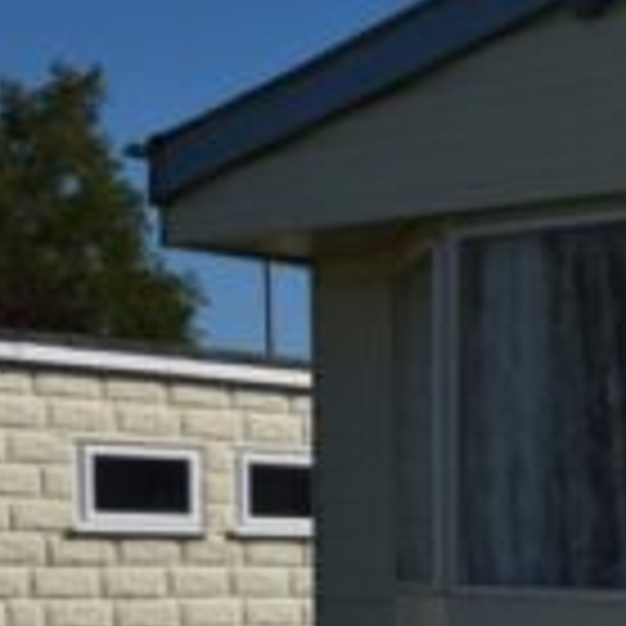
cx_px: 1243
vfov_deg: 18.8
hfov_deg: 15.7
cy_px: 721
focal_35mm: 88
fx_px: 1800
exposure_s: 1/200
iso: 100
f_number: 11
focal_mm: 16
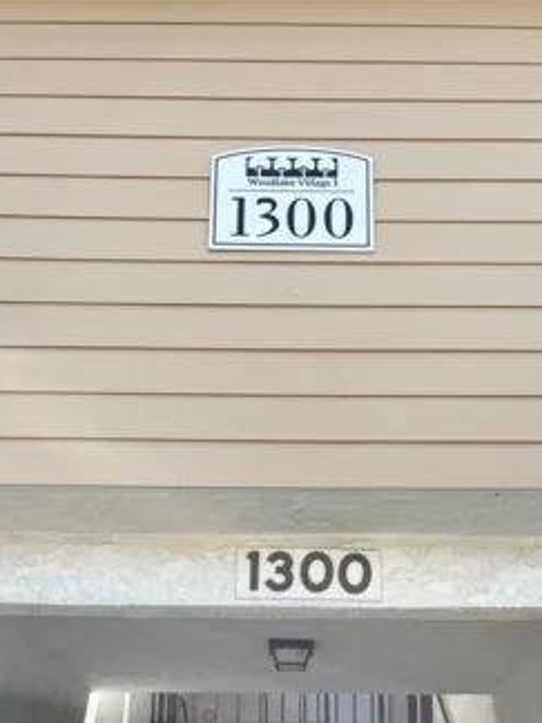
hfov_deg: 32.1
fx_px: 939
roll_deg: +0.3
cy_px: 618
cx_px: 303
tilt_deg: +11.2
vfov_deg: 39.7
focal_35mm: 45
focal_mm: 5.1
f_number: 1.6
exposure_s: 1/913
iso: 50
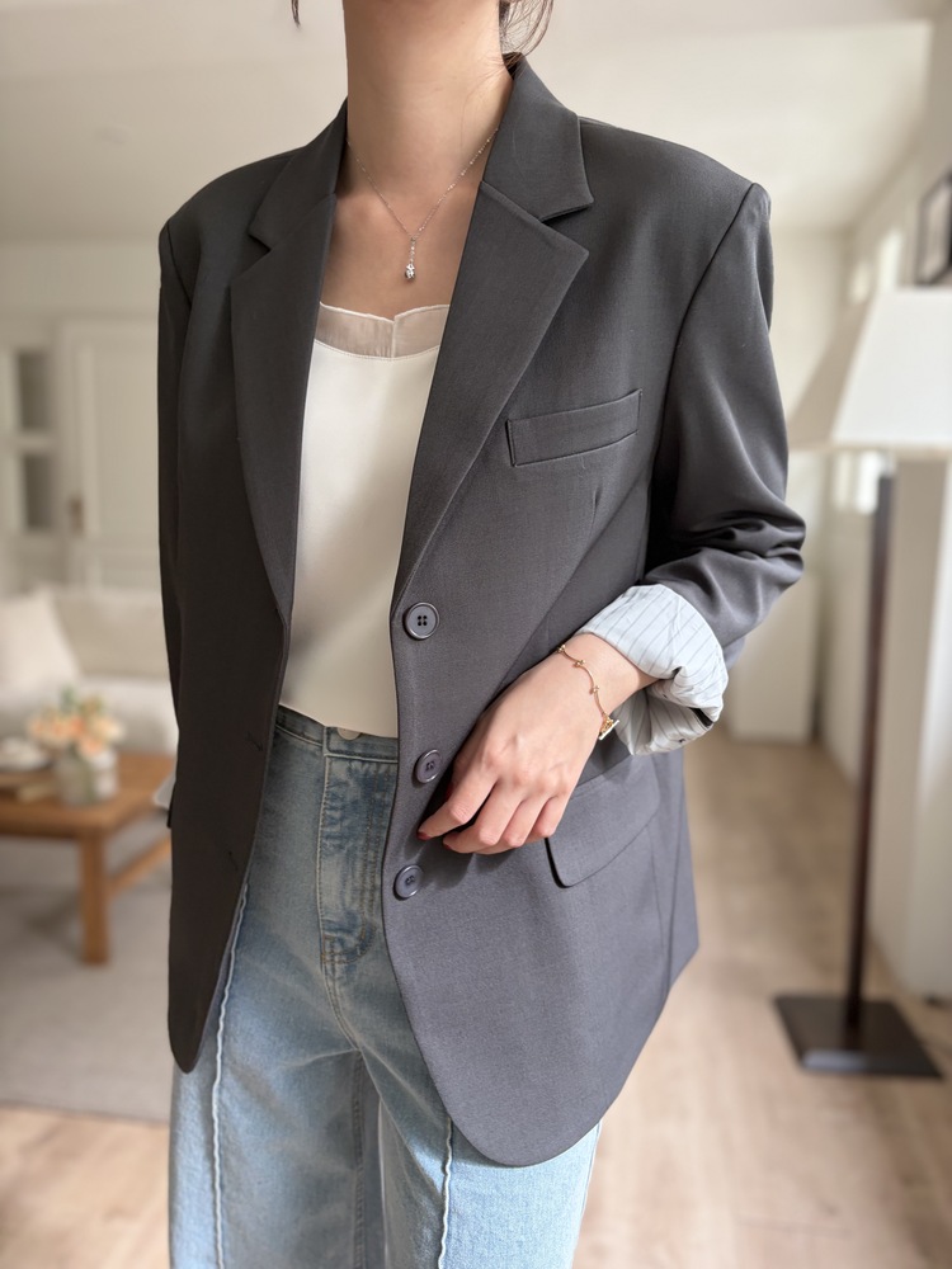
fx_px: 953
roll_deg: -1.0
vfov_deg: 67.3
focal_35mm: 26
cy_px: 634
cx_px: 476
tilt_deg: -8.5
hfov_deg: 53.1
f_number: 1.6
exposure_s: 1/97
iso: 125
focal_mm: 5.96
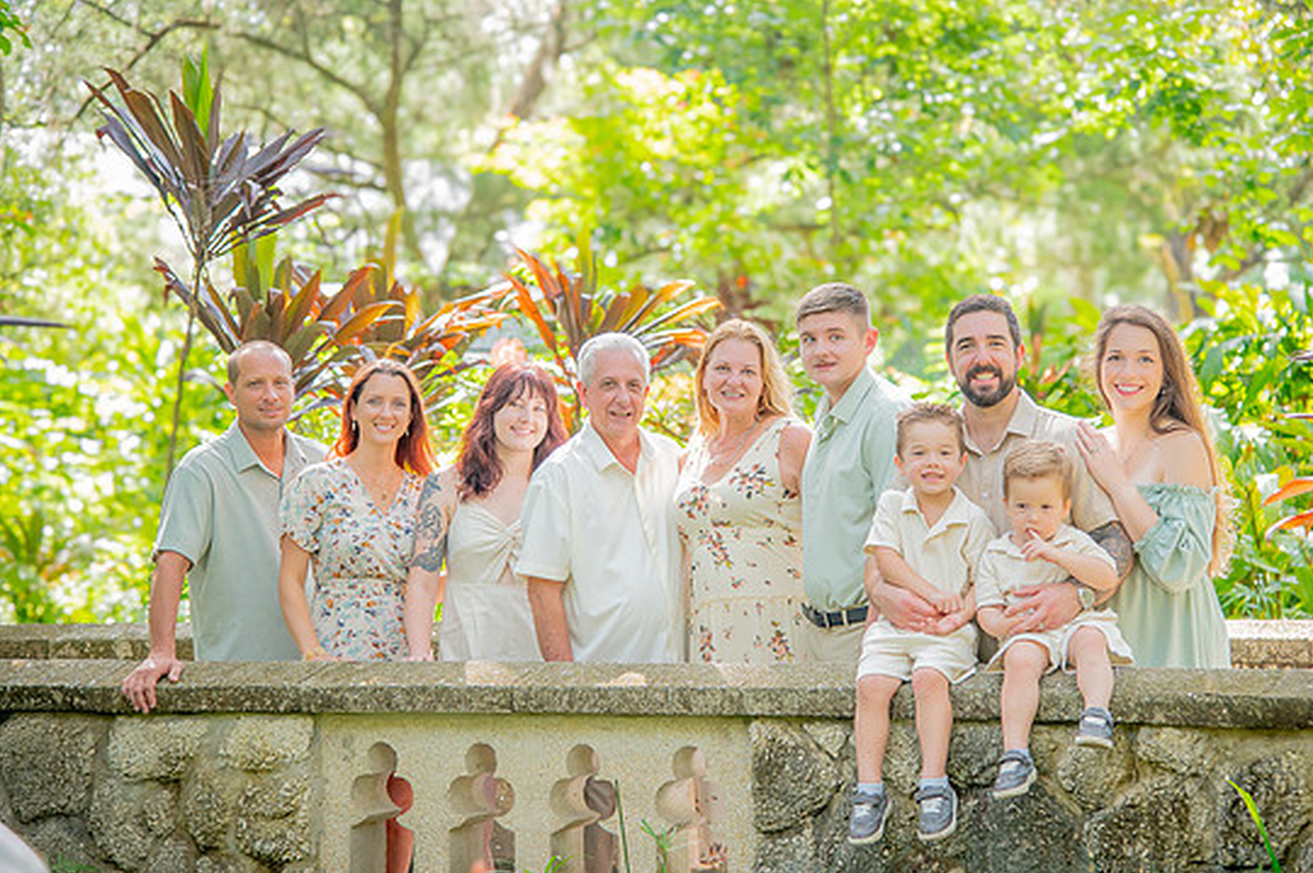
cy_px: 442
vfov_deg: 14.7
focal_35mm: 93
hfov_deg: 21.9
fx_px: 3389
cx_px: 731
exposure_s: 1/250
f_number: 4
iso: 640
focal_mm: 78
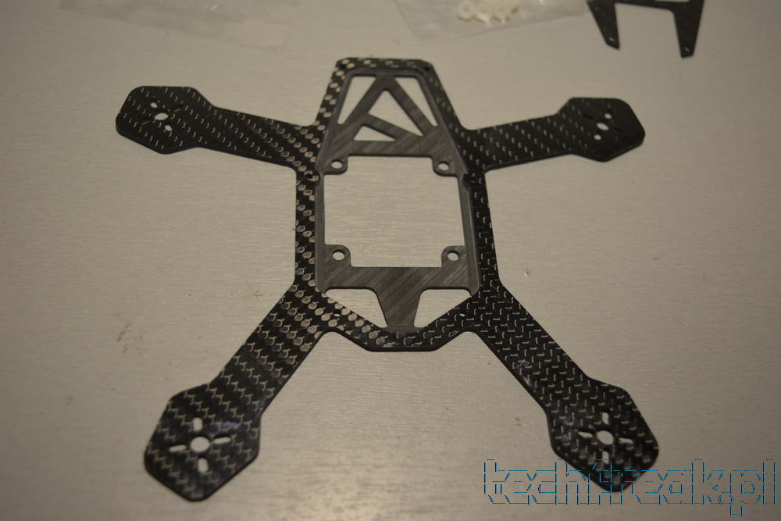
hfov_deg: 47.9
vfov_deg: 33.0
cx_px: 390
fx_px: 879
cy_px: 260
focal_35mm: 40
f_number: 4.5
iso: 400
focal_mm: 27
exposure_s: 1/80
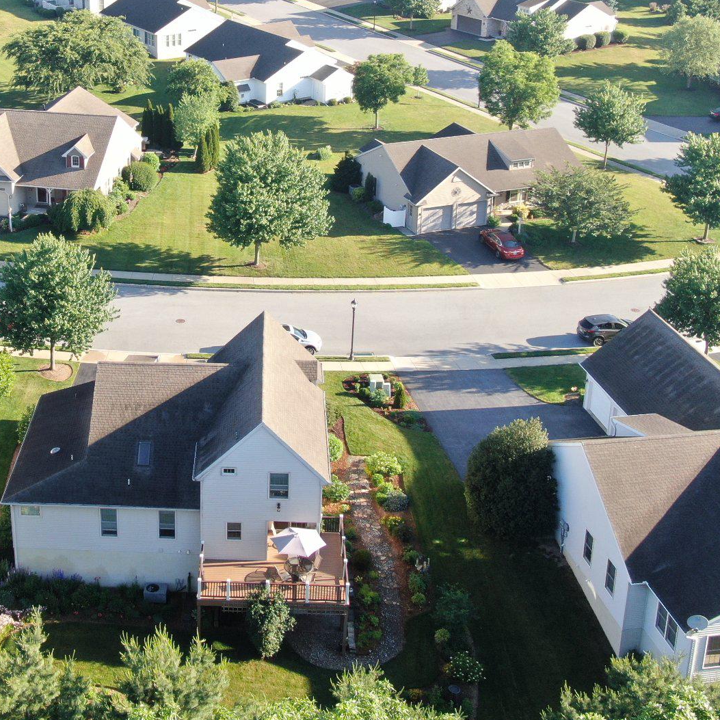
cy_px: 204
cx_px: 189
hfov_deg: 30.6
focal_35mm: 55
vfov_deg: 30.7
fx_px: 1294
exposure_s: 1/200
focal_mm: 5.45
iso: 100
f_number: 3.1
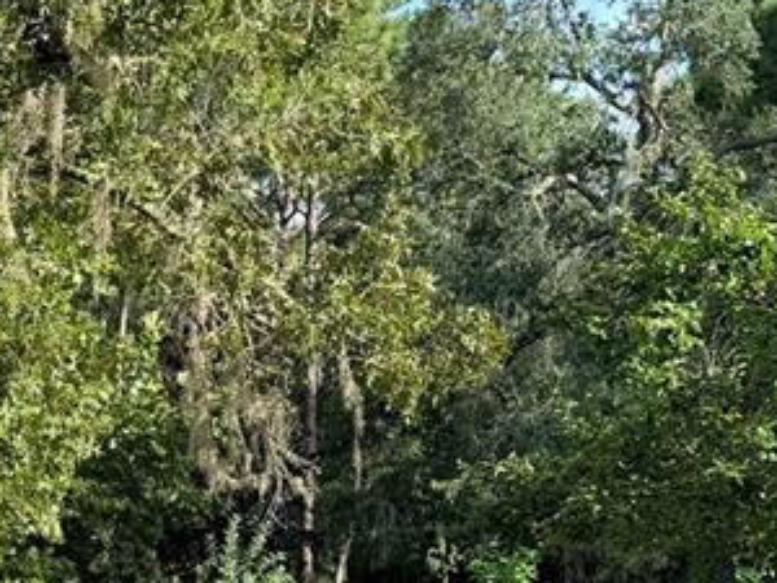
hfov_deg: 23.0
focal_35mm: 82
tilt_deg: -9.0
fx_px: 1841
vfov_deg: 17.1
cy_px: 728
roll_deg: +1.5
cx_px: 18
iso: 80
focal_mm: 6.76
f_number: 1.78
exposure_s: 1/1689
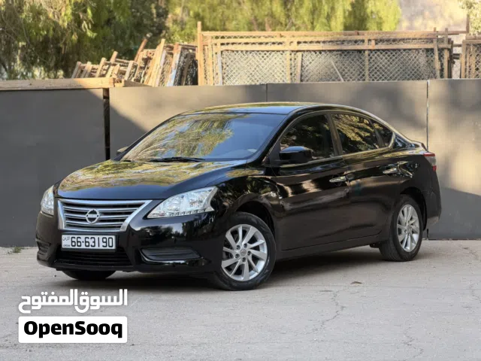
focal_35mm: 100
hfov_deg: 19.6
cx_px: 240
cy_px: 180
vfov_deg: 14.8
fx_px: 1390
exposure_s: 1/121
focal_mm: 16.89
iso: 50
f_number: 2.8
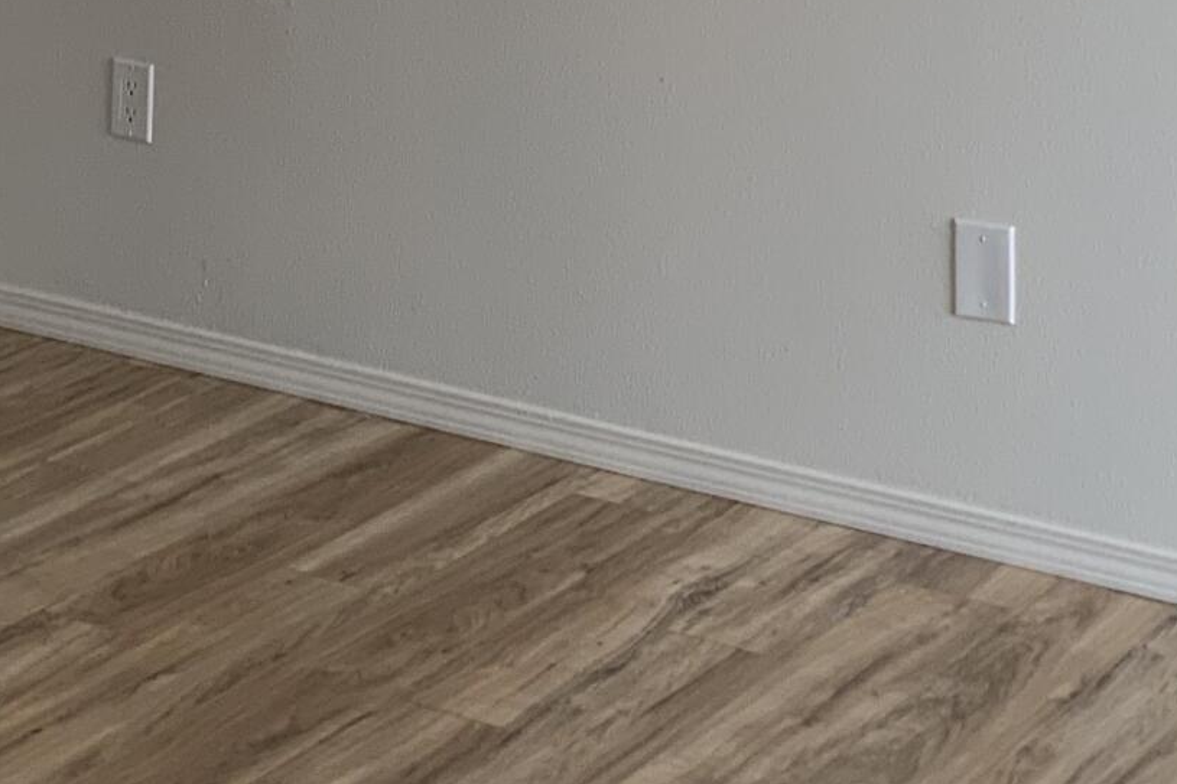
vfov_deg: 11.8
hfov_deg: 18.4
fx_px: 3628
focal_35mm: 111
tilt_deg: -6.7
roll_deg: -1.2
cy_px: -383
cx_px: 429
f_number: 1.8
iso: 32
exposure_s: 1/120
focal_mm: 3
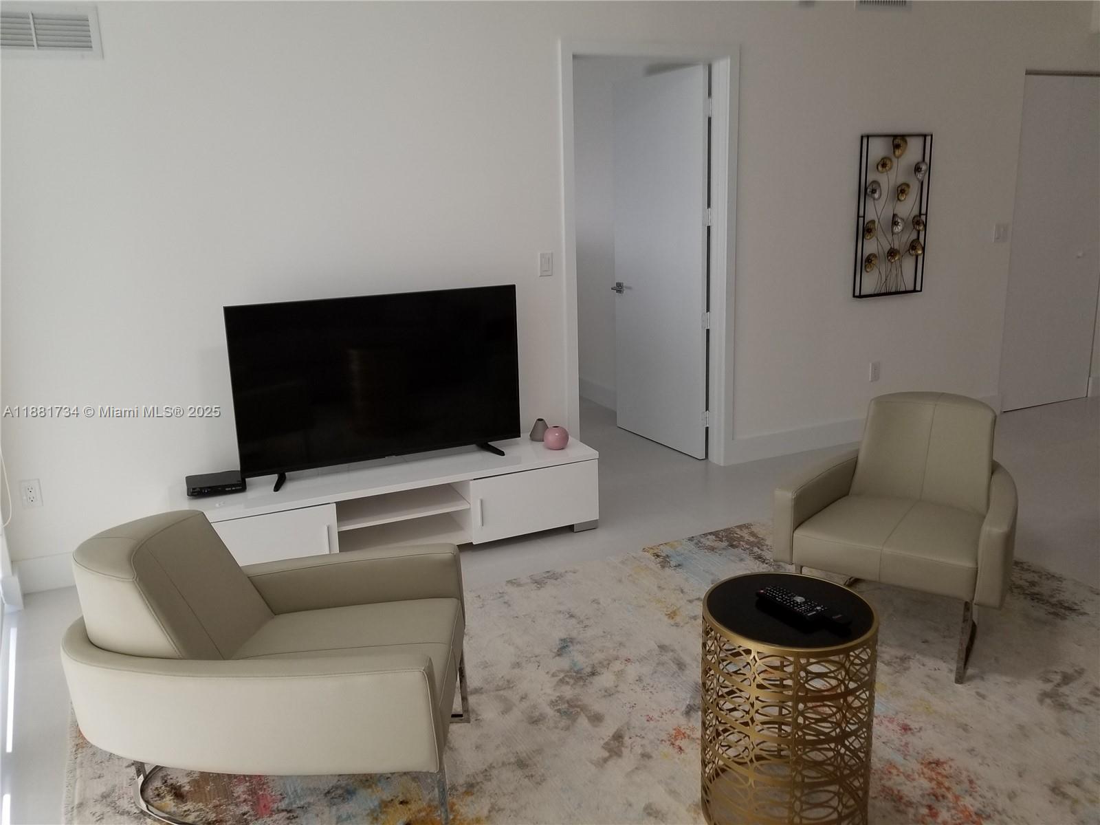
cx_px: 550
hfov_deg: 67.3
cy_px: 412
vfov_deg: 53.1
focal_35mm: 26
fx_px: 826
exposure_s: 1/60
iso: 80
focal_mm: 4.25
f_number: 1.7
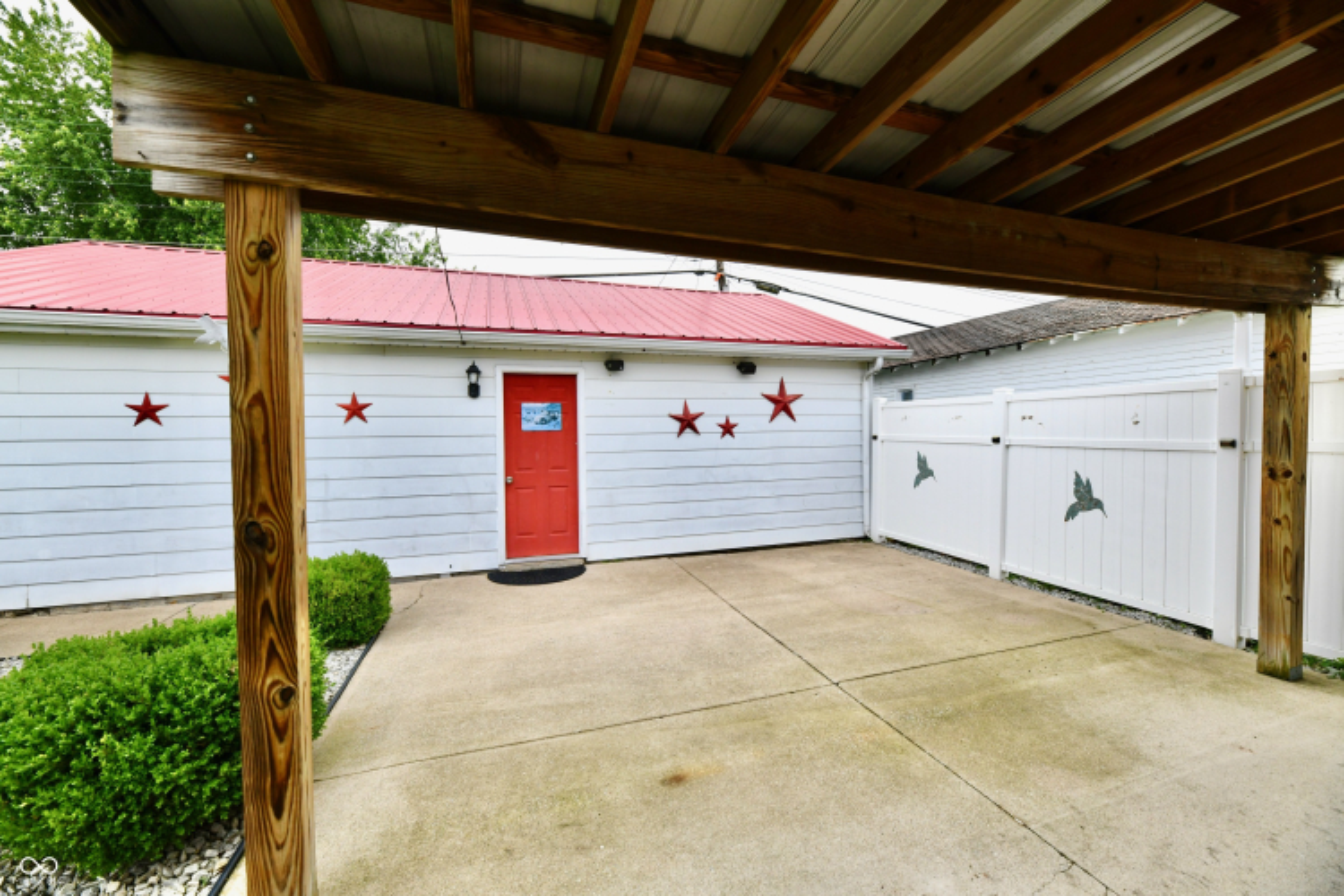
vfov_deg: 81.2
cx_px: 672
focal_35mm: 14
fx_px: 523
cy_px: 448
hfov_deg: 104.3
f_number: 8
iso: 640
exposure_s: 1/250
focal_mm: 14
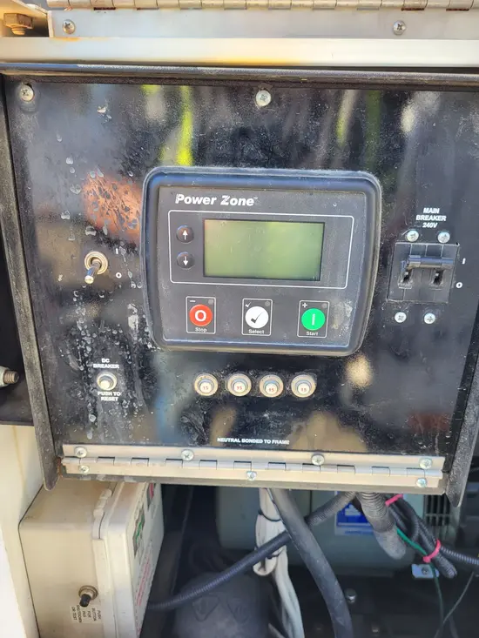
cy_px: 319
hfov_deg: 53.1
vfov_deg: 67.3
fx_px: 480
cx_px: 240
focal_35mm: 26
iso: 40
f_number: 1.8
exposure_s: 1/120
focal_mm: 5.4
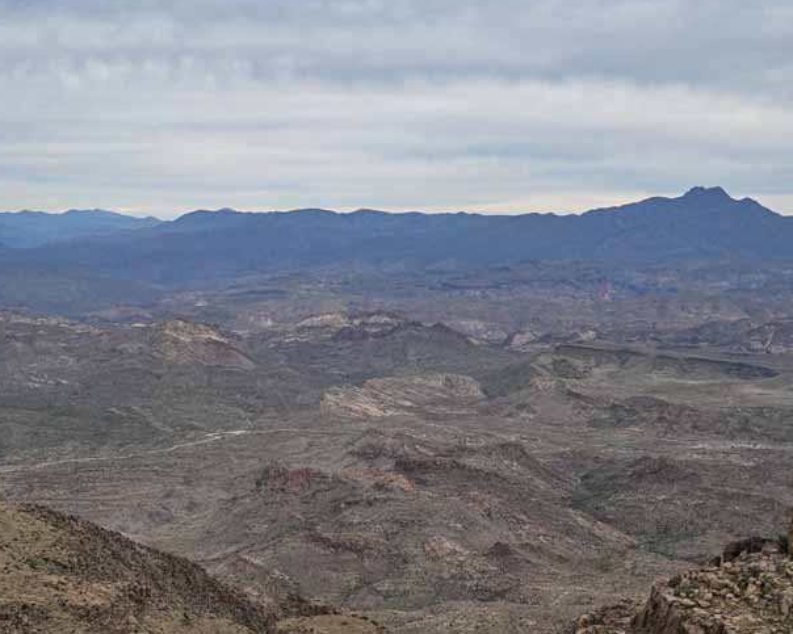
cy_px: 315
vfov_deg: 27.1
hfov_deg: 33.6
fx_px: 1314
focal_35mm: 56
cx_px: 362
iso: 100
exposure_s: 1/800
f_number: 6.3
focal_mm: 45
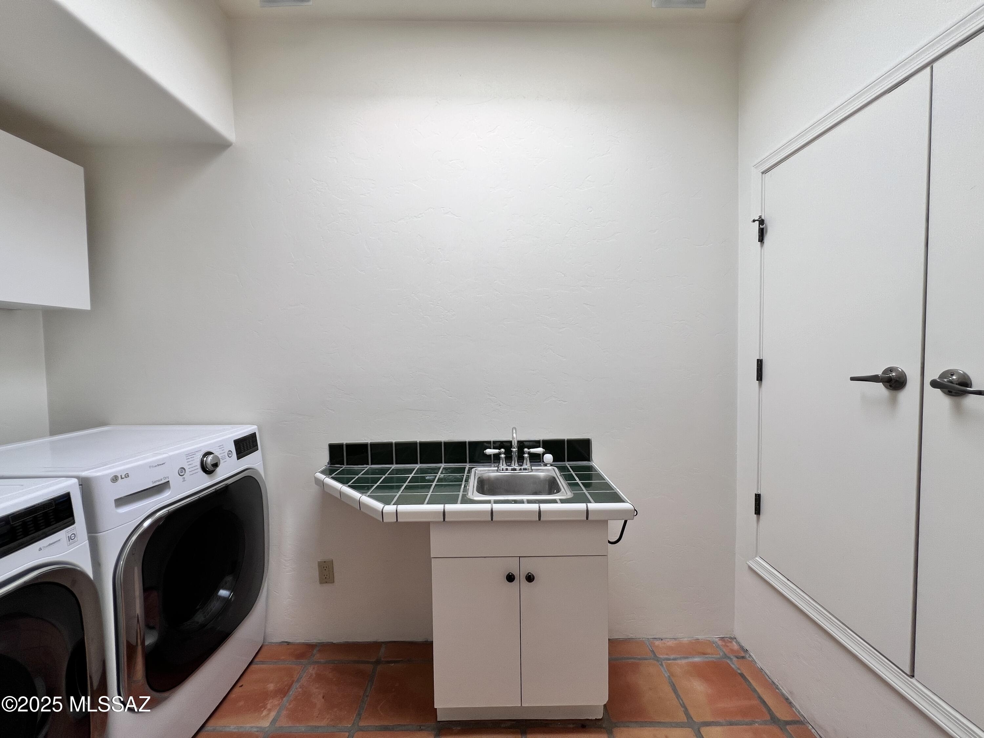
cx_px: 492
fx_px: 370
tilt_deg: -2.2
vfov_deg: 89.9
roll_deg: +1.0
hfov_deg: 106.2
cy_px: 369
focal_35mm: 13
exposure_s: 1/187
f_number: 1.8
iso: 32
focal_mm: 1.57
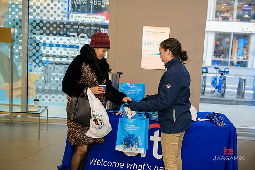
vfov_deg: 30.5
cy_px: 85
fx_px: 312
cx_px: 128
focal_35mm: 44
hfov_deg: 44.5
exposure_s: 1/125
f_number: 3.2
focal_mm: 44
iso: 800
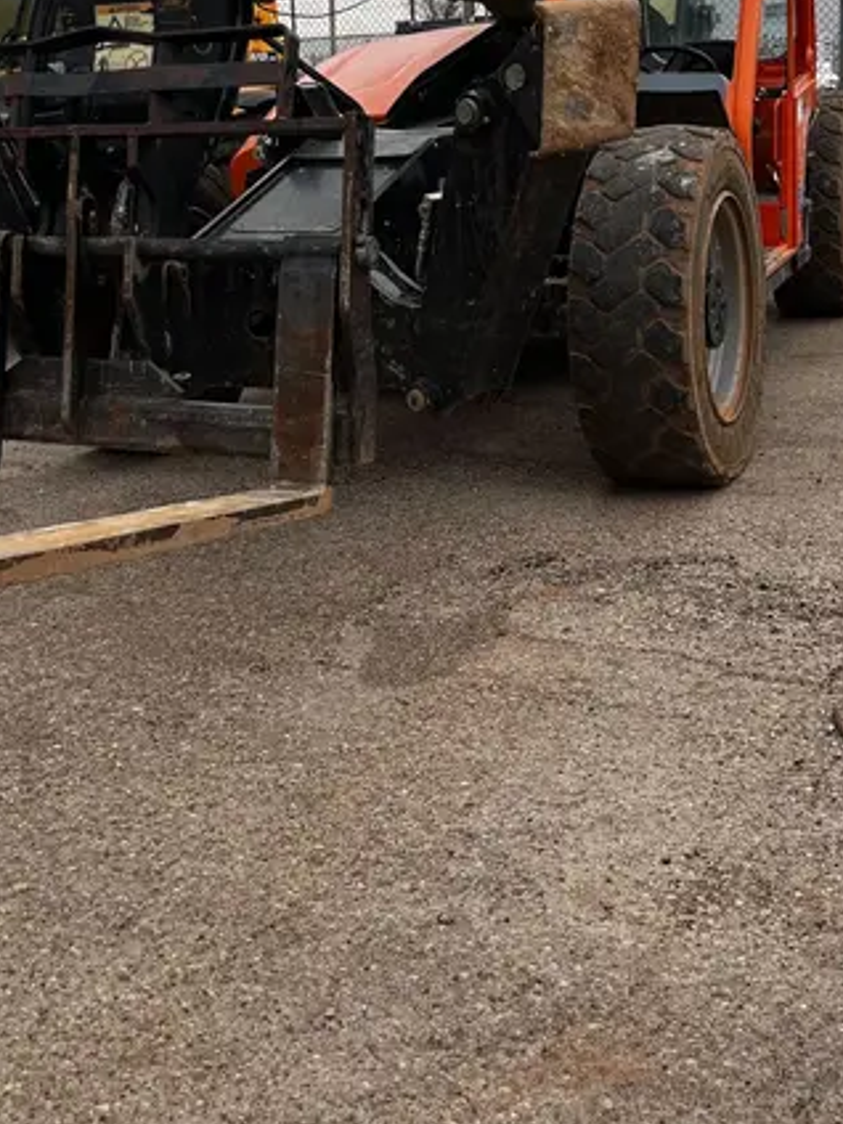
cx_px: 318
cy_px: 293
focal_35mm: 45
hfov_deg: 32.0
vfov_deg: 41.0
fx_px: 1461
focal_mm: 5.1
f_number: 1.6
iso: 50
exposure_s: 1/2062
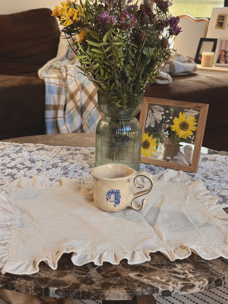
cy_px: 152
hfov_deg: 30.3
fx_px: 422
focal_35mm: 48
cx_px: 114
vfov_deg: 39.7
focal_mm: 6.86
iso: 200
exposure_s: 1/59
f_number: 1.78
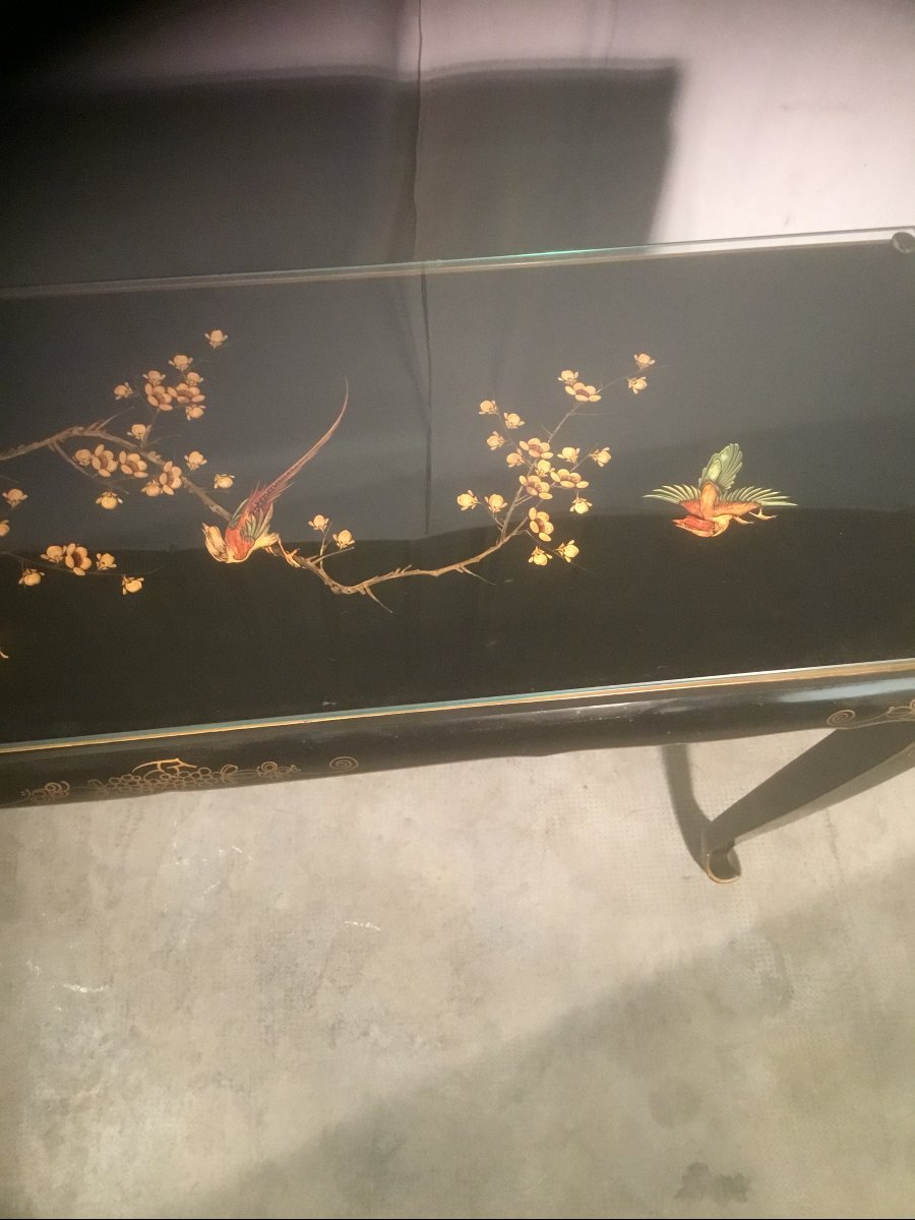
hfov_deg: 45.4
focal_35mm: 31
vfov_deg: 58.4
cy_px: 610
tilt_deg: -66.0
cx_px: 458
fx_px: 1093
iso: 250
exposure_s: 1/25
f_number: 2.4
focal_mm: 3.3
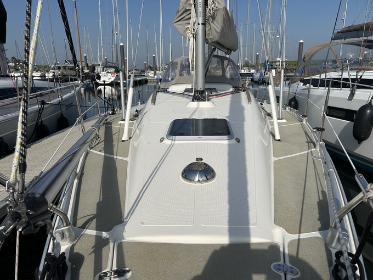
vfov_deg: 53.1
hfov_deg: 67.3
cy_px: 140
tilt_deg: -14.1
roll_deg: +1.6
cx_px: 186
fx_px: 280
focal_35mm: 26
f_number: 1.5
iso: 50
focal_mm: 5.7
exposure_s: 1/10309
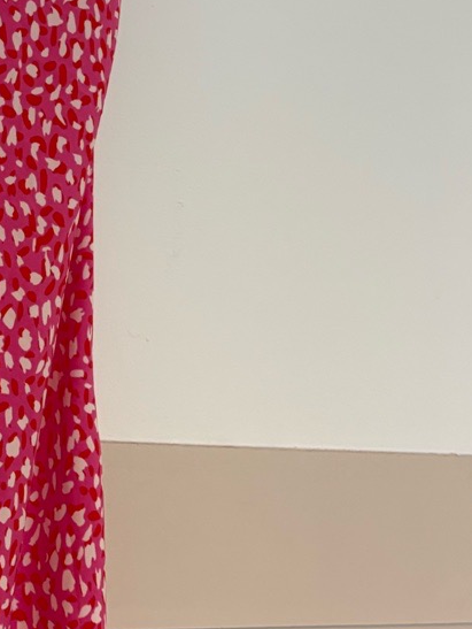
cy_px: 158
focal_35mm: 76
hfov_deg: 17.7
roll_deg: -5.6
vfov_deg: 25.3
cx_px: -201
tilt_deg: +3.7
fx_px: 1380
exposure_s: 1/50
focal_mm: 5.96
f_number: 1.6
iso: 100
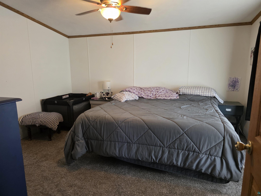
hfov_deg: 73.9
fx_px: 173
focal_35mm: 23
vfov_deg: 58.9
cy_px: 98
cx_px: 130
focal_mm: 6.3
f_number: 1.7
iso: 800
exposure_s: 1/120
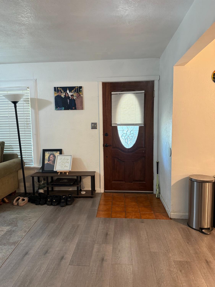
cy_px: 144
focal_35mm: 24
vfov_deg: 71.6
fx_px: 199
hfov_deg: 56.8
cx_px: 108
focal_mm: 6.76
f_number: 1.78
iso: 320
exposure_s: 1/60
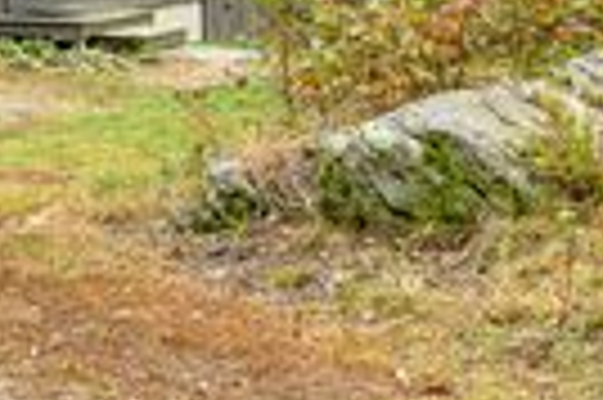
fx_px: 1974
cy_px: -393
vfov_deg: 10.6
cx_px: -154
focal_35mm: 118
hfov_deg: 16.5
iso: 125
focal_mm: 24
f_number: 6.3
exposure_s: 1/125
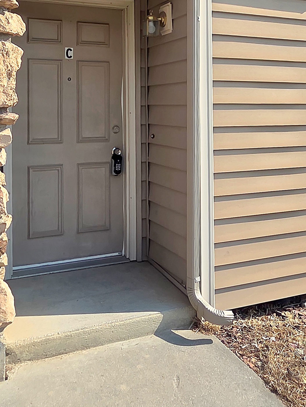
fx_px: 436
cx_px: 164
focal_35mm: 37
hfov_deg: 38.7
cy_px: 130
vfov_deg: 49.1
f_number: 2.2
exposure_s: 1/1844
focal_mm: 2.2
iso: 50
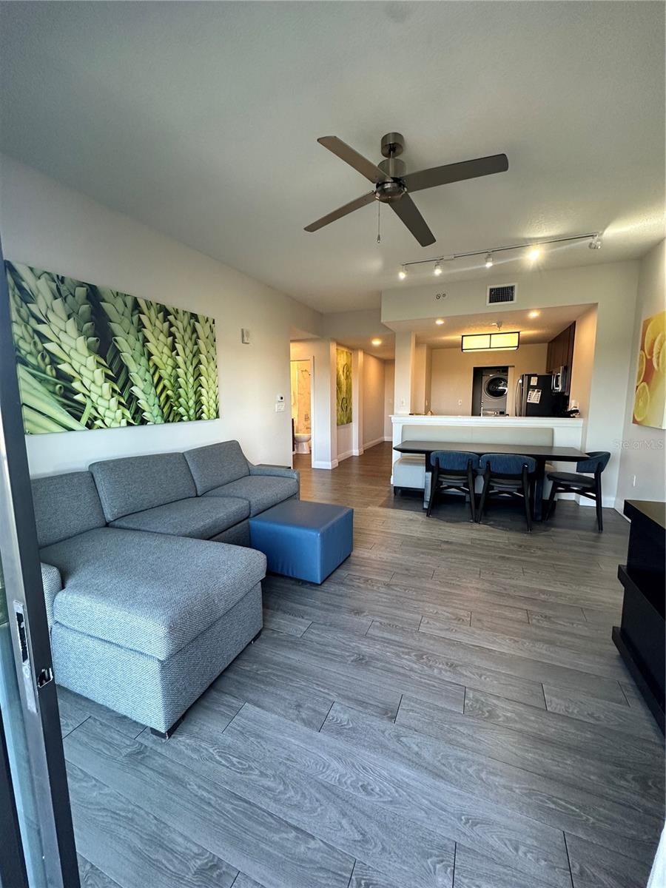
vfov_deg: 102.1
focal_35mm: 14
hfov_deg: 85.7
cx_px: 333
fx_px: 359
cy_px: 444
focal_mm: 2.22
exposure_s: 1/120
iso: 200
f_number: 2.2
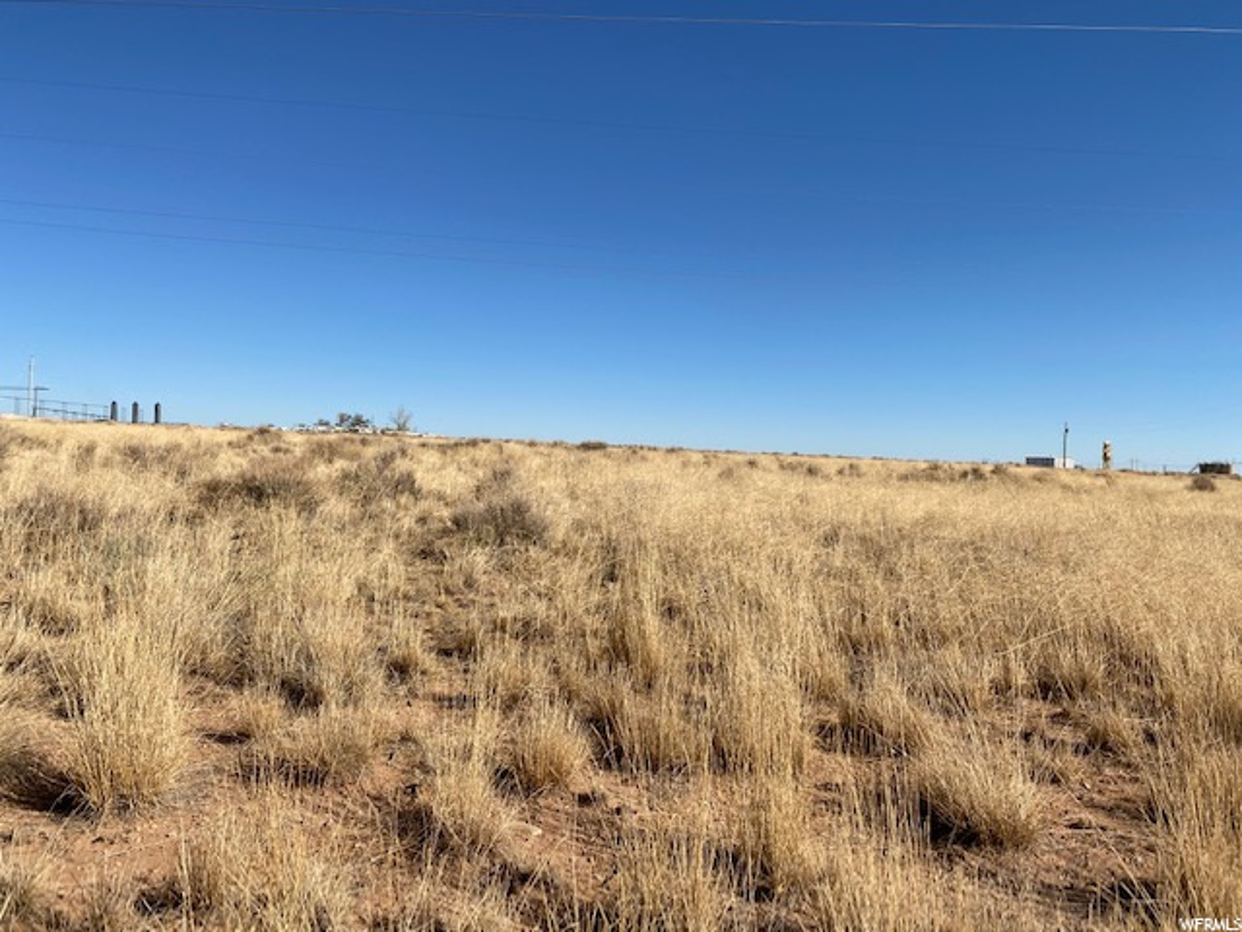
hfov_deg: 67.3
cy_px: 466
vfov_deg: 53.1
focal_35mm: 26
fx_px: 933
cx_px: 621
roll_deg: -2.2
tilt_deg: +0.1
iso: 32
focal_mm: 4.25
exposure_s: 1/4115
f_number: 1.8
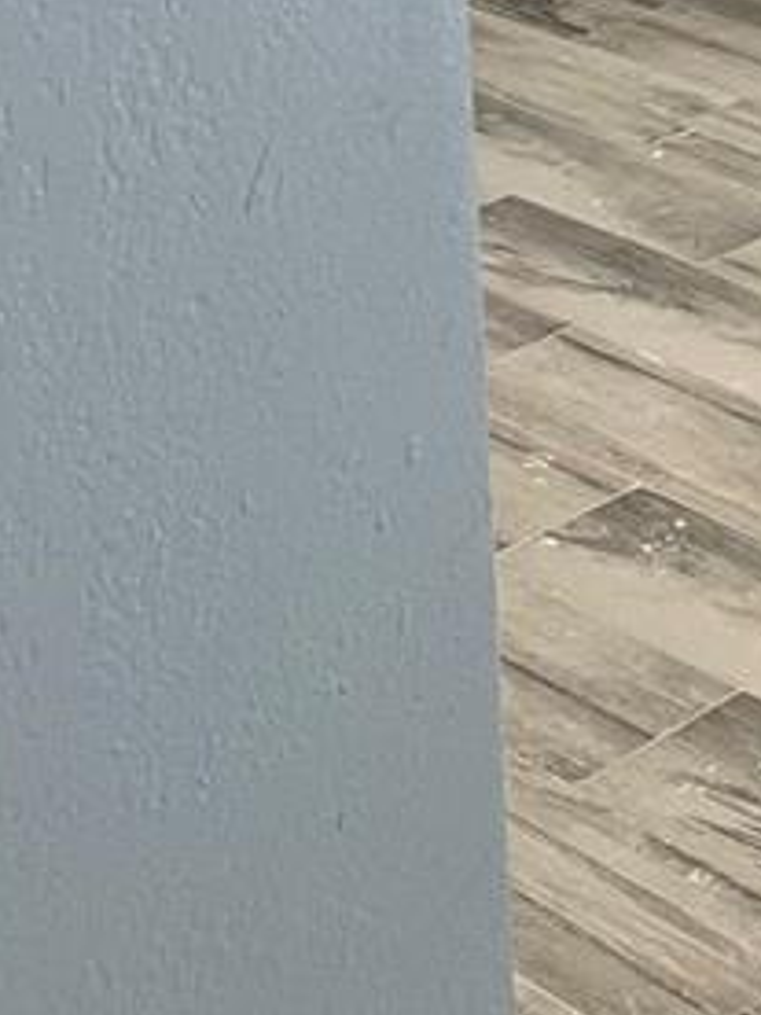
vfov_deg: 15.4
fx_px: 3312
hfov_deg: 11.5
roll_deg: +0.1
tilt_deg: -7.0
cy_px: -717
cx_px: 1614
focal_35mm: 113
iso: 80
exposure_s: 1/60
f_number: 1.6
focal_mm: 5.1
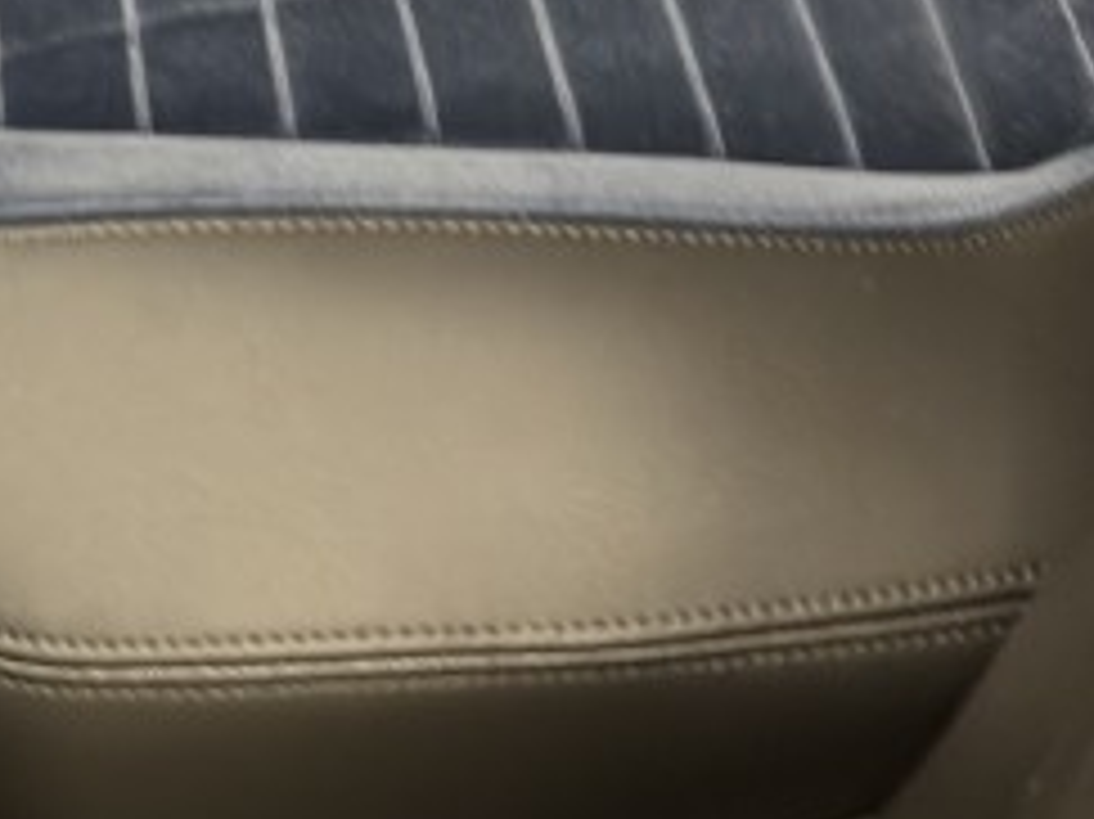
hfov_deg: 18.8
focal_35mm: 101
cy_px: -536
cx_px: -45
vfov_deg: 13.5
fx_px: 3190
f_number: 1.78
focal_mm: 6.76
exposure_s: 1/20
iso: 640
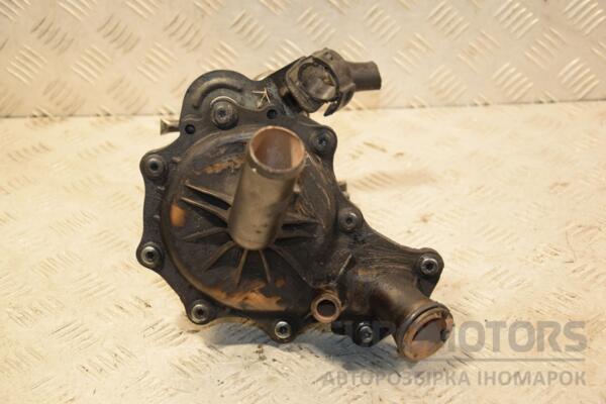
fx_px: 1136
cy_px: 202
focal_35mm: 68
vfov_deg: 20.2
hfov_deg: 29.9
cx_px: 303
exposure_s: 1/200
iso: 800
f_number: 4.8
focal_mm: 45
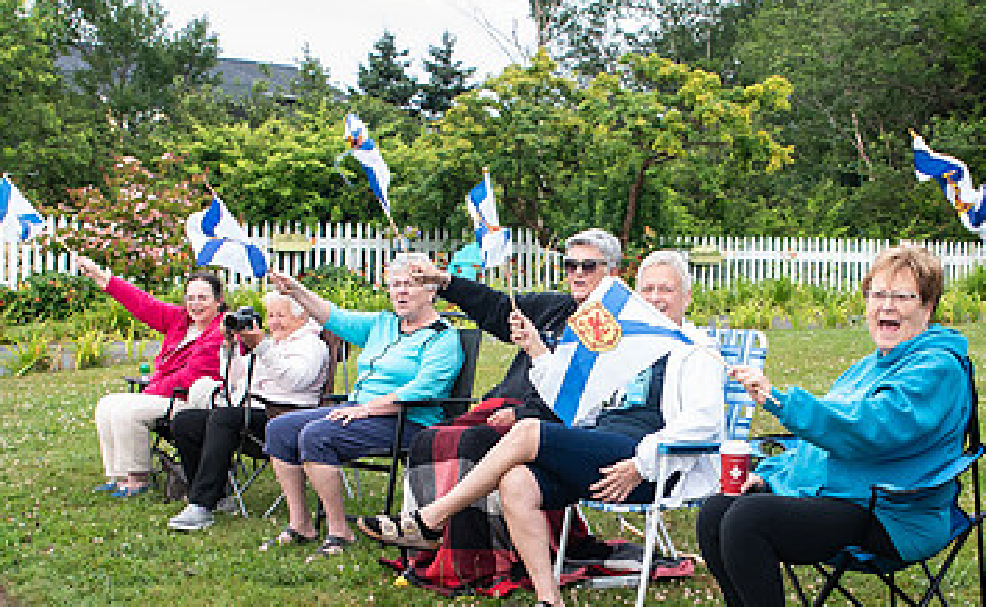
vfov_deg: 15.9
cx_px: 607
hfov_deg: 25.6
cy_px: 455
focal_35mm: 81
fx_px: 2168
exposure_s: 1/250
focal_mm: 31
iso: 800
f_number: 4
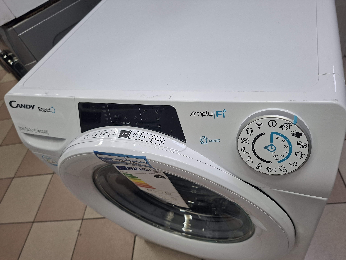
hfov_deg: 73.9
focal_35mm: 23
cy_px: 130
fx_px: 230
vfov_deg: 58.9
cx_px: 173
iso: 160
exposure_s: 1/120
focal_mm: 5.54
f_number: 1.8
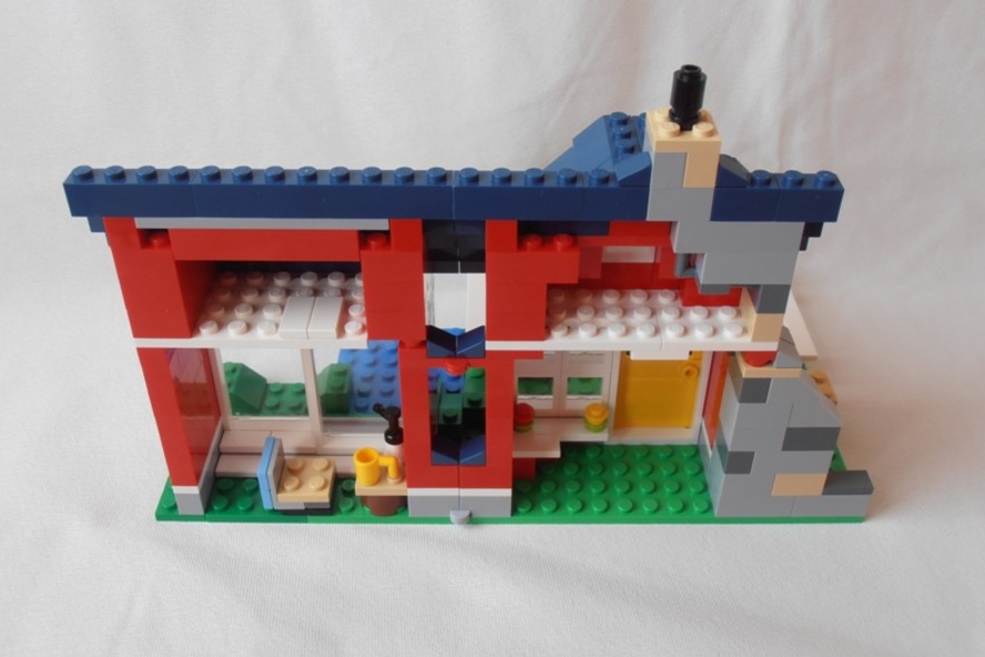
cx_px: 492
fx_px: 1067
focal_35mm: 39
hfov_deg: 49.6
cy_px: 284
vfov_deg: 34.2
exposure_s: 1/40
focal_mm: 6.61
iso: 80
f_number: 3.9
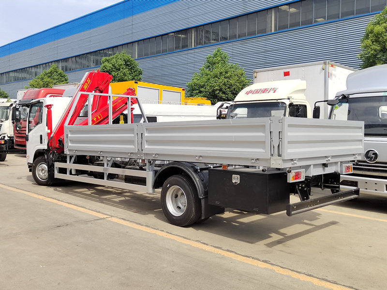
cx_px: 194
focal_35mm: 31
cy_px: 145
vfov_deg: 45.4
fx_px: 347
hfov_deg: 58.4
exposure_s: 1/1861
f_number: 1.9
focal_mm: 5.52
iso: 284
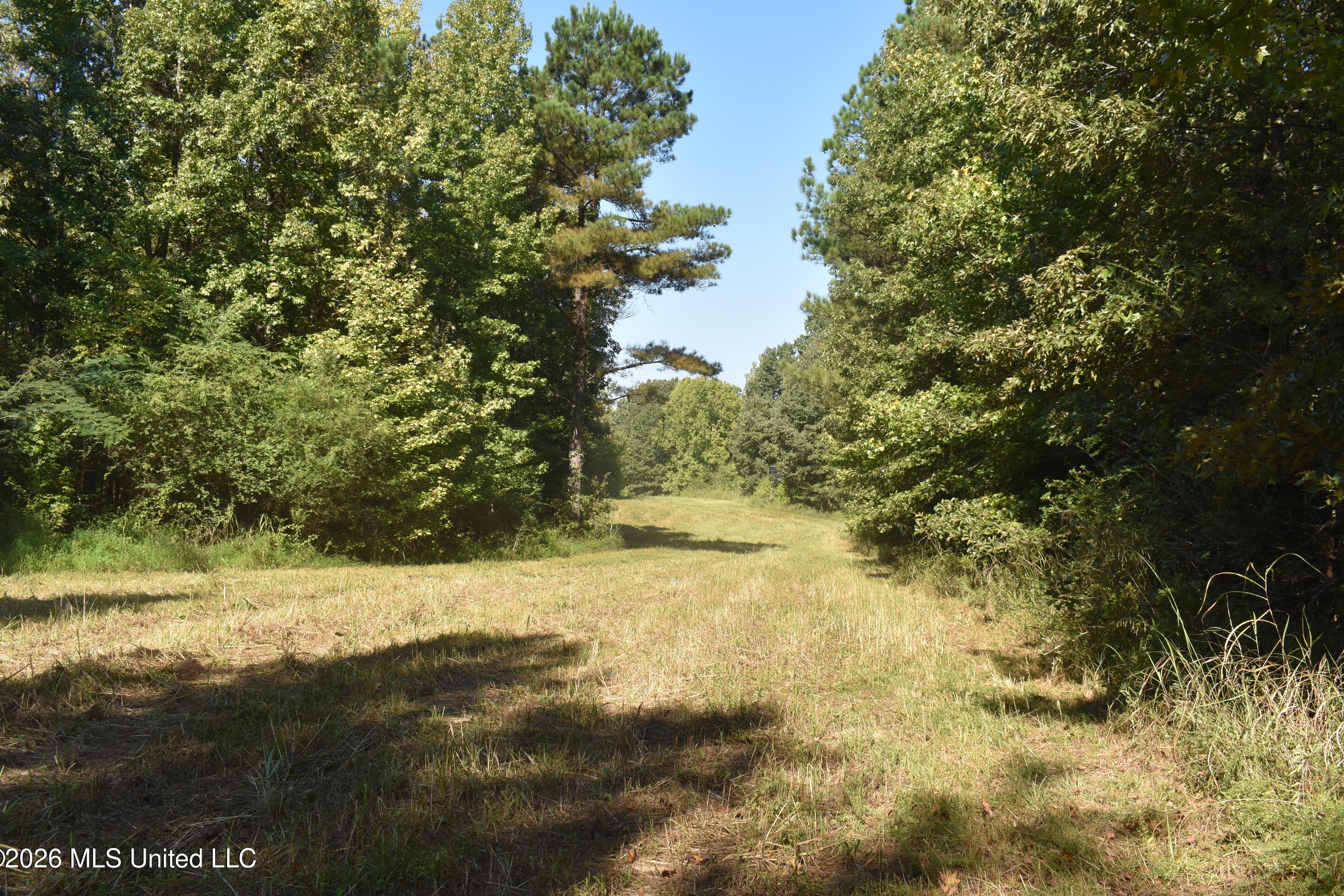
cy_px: 439
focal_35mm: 34
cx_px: 675
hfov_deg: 55.8
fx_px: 1269
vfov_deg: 38.9
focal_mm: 22
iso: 160
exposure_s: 1/250
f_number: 8
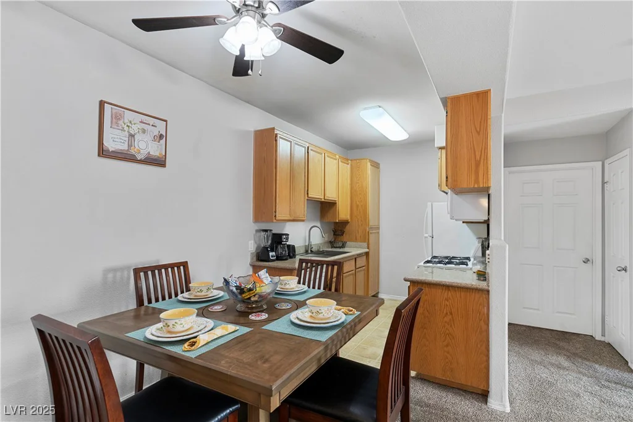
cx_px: 316
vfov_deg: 70.5
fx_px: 299
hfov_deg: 93.3
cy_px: 211
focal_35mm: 17
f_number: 8
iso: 500
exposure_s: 1/4
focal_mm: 17
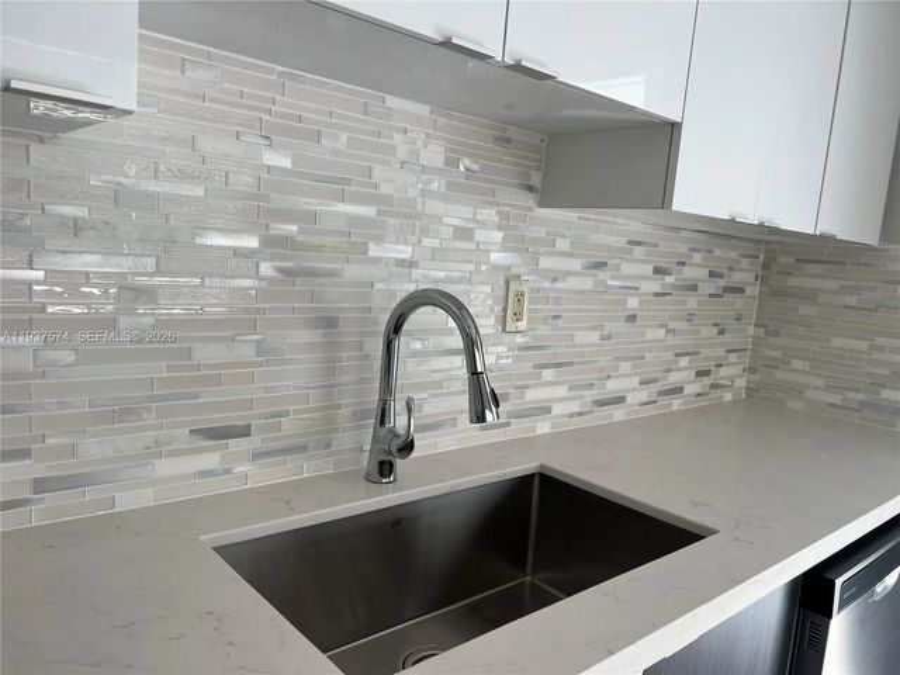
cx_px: 450
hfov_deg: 67.3
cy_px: 338
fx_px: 676
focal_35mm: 26
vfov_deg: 53.1
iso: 64
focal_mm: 5.7
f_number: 1.5
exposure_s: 1/121
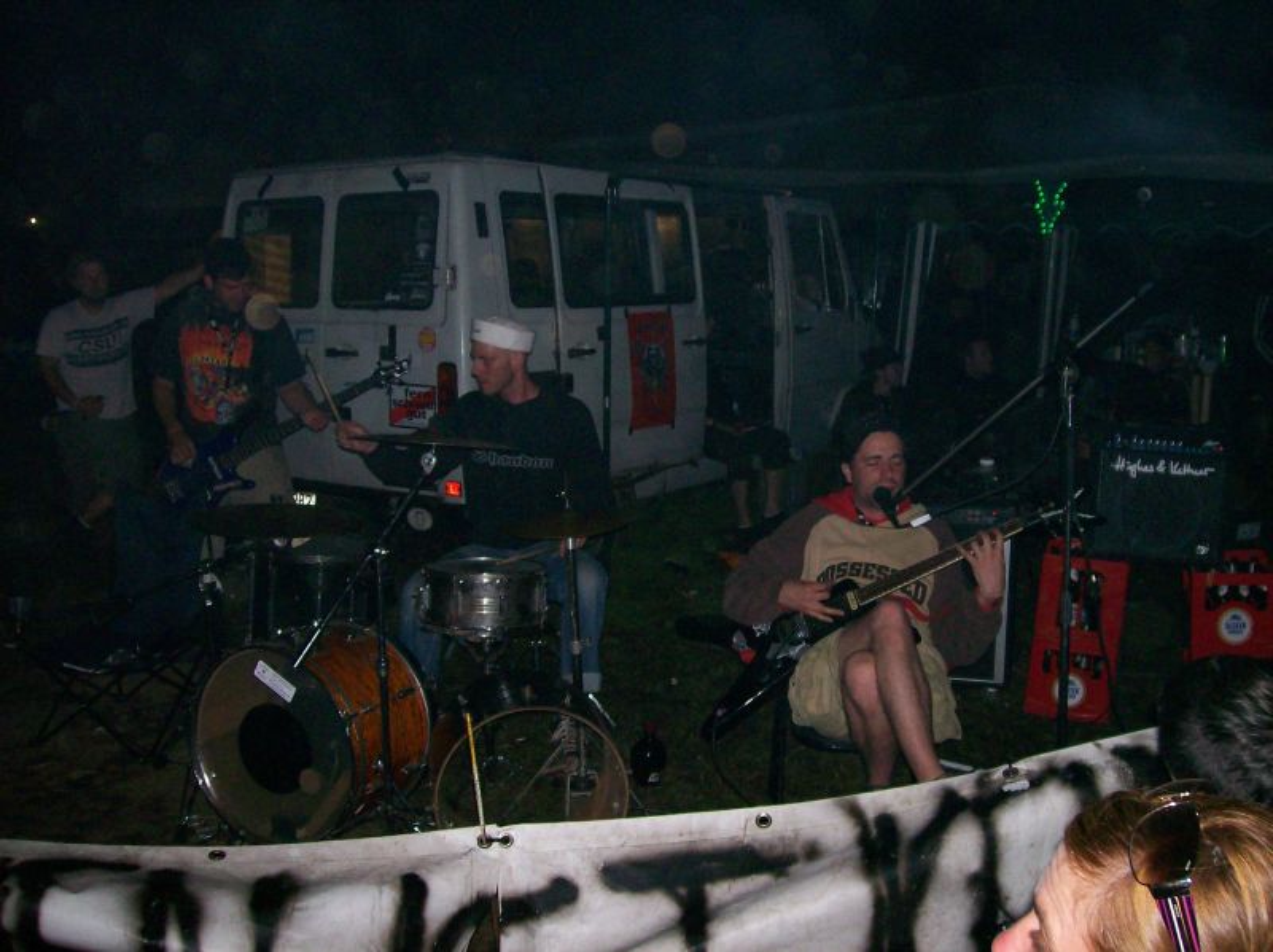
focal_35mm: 36
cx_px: 636
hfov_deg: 51.4
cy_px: 476
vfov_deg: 39.6
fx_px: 1322
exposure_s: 1/64
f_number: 2.7
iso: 140
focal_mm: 6
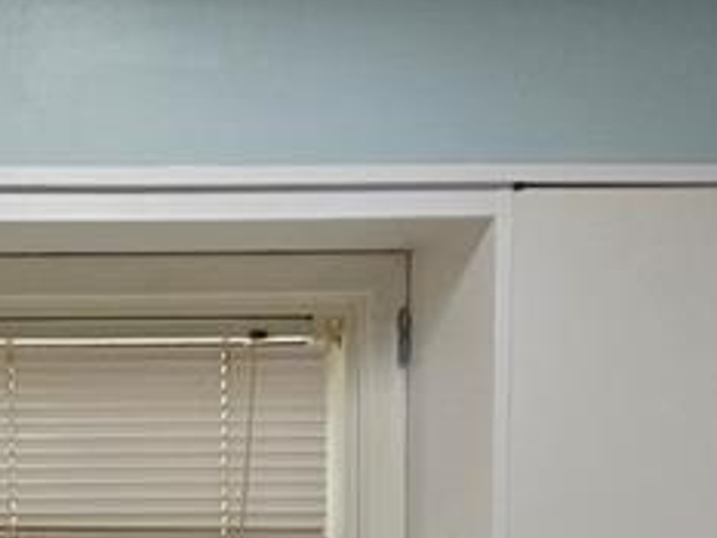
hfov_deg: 18.5
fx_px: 2093
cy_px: 959
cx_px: -126
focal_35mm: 101
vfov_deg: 13.3
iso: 200
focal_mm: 5.4
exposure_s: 1/120
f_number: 1.8
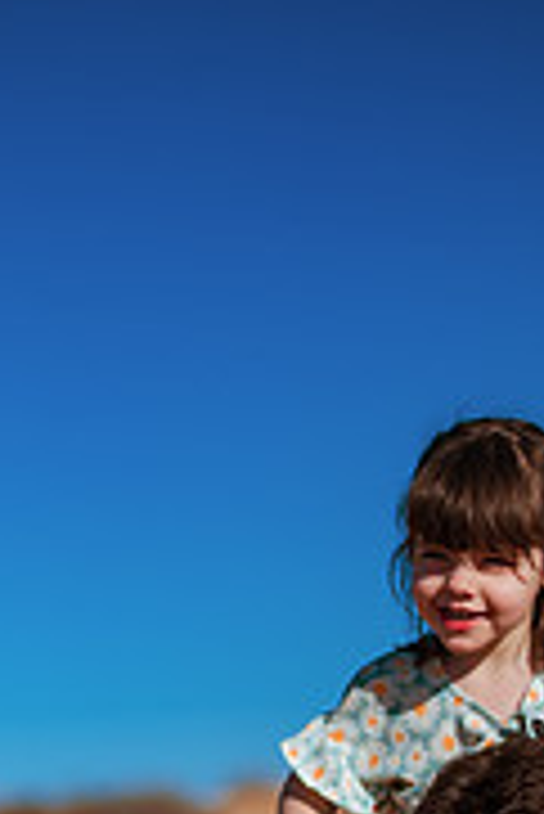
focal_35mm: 144
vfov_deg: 14.0
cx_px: 544
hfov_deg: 9.5
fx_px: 3258
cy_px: 868
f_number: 1.8
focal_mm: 58
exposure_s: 1/8000
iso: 50
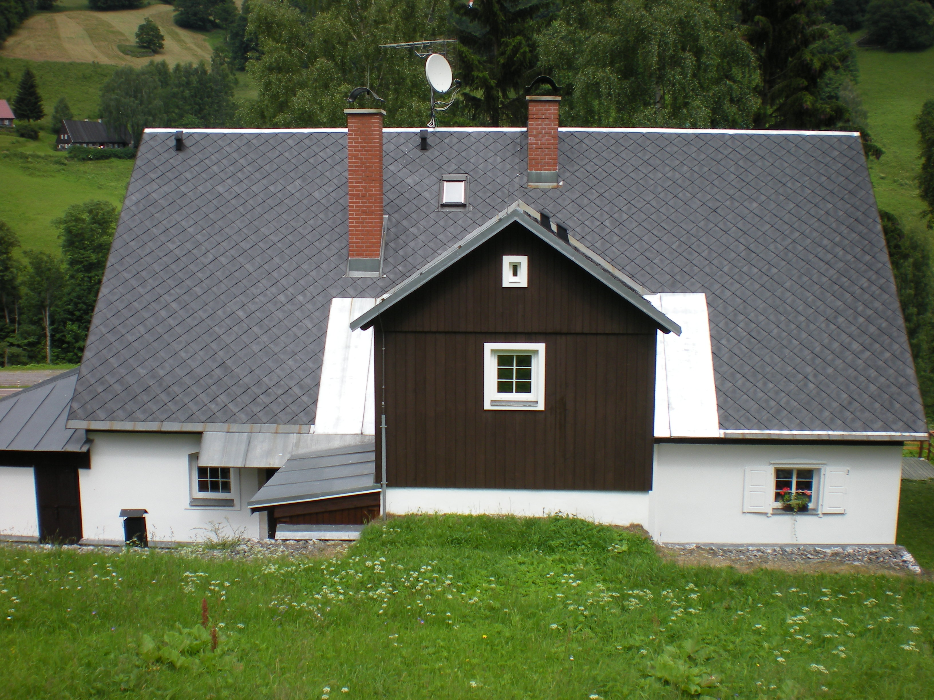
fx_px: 1025
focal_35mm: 38
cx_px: 467
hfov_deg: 49.0
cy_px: 350
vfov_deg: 37.7
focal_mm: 6.3
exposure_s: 1/240
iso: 64
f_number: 4.6
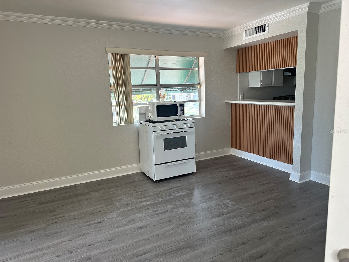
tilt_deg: -9.7
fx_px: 242
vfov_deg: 56.8
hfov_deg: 71.6
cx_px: 174
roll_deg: +1.1
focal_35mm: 24
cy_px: 131
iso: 160
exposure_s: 1/120
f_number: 1.78
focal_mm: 6.86
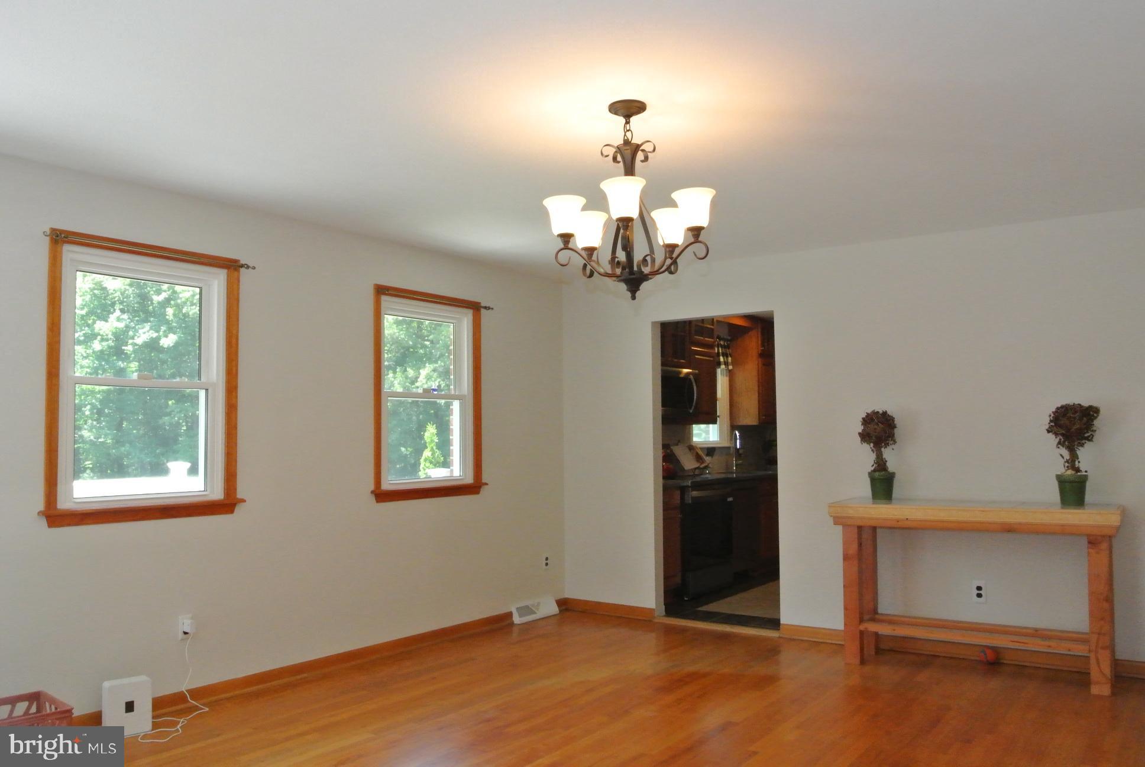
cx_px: 572
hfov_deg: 67.3
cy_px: 384
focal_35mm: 27
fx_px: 860
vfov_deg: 48.0
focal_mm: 10
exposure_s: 1/60
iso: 2000
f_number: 10
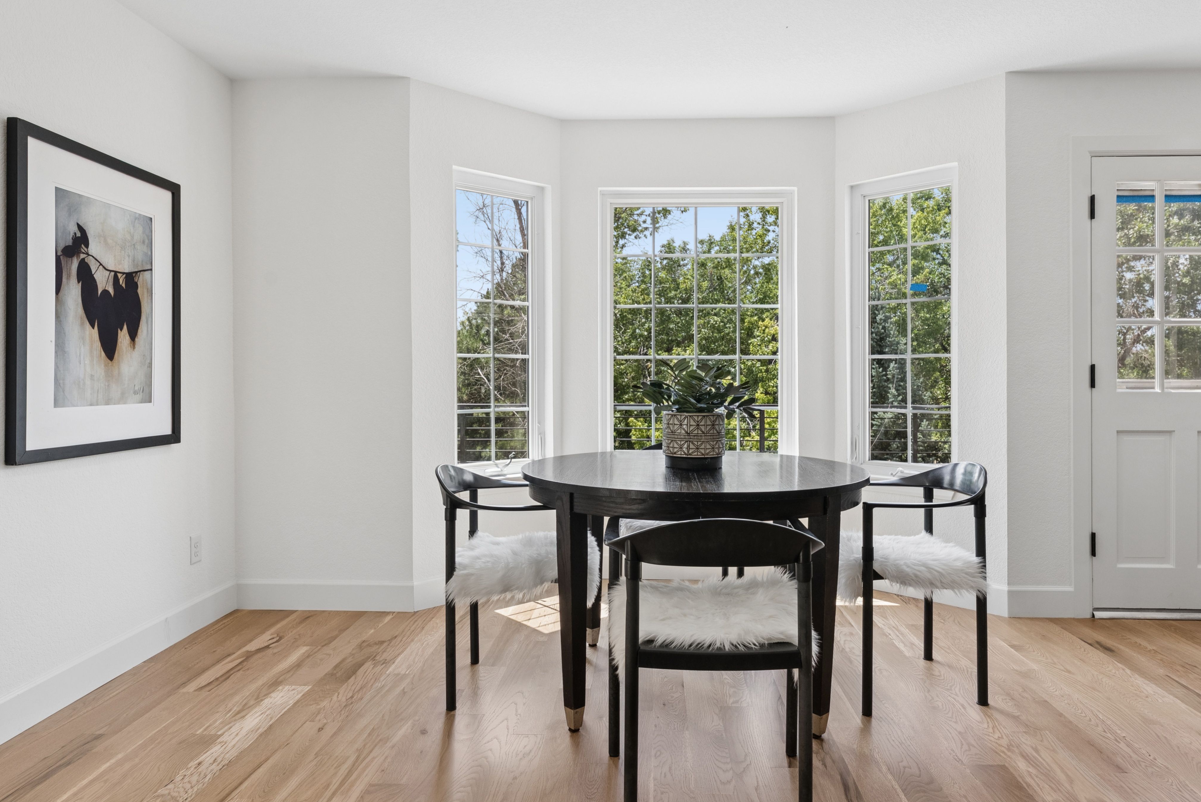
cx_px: 615
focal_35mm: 23
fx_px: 768
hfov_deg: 76.1
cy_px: 391
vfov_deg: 55.2
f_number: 9
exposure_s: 1/200
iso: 800
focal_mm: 22
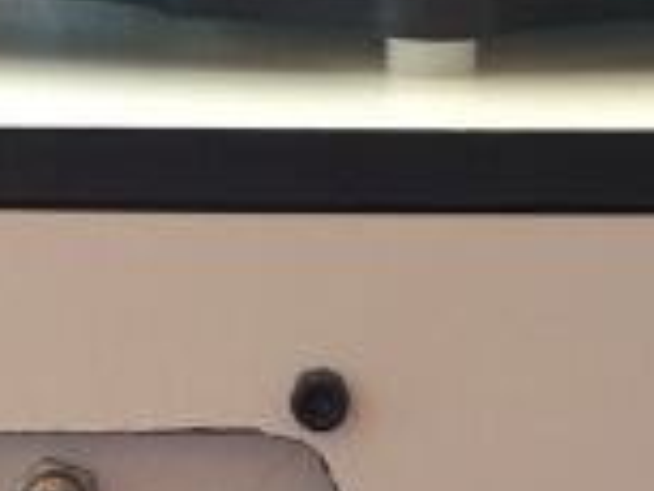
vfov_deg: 13.8
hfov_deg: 19.4
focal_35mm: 101
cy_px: 717
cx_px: 442
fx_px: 1910
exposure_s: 1/15
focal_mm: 4.15
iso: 125
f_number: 2.2
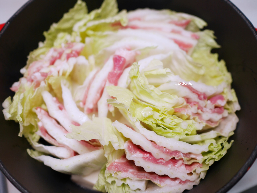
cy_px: 96
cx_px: 128
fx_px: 223
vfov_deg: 46.8
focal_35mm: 30
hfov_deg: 59.9
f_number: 1.8
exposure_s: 1/200
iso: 200
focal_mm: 15
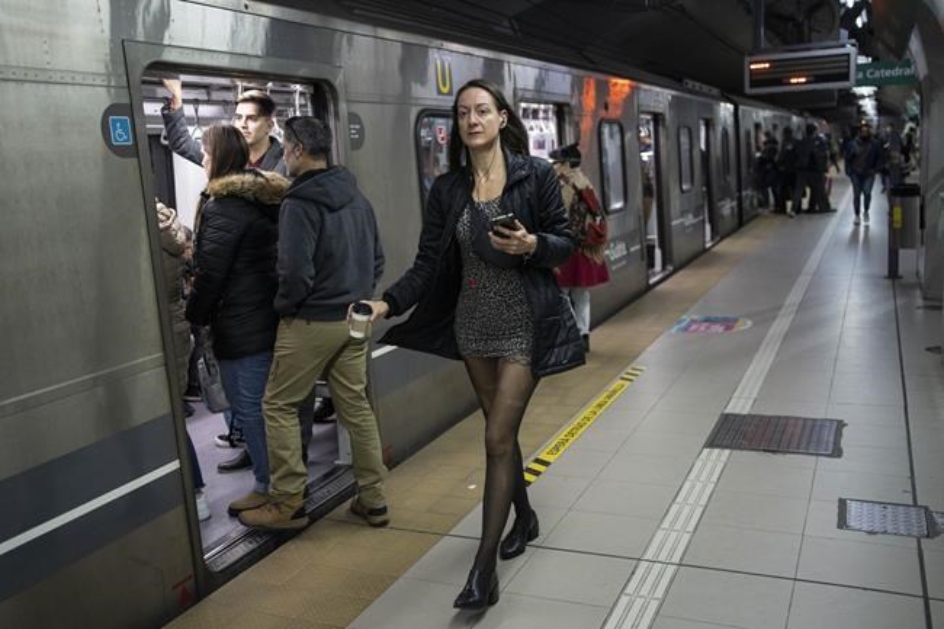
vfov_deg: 37.8
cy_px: 314
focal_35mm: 35
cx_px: 472
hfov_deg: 54.4
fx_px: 917
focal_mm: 35
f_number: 2.2
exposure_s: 1/400
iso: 1600
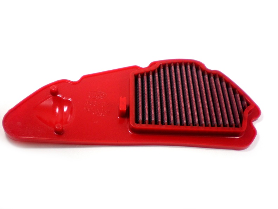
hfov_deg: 49.0
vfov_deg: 37.7
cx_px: 139
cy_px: 104
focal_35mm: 38
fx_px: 305
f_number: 3.1
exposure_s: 1/63.5
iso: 119
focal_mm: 6.3
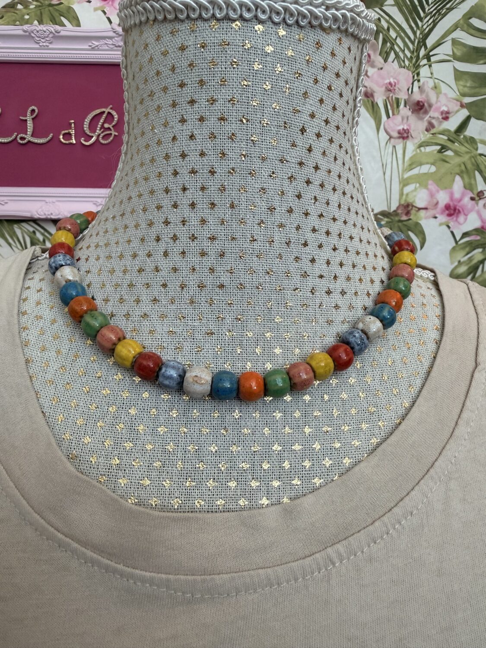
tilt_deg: -6.5
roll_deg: +0.2
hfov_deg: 56.8
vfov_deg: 71.6
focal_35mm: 24
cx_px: 243
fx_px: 449
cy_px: 324
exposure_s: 1/100
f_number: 2.2
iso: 200
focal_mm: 2.22
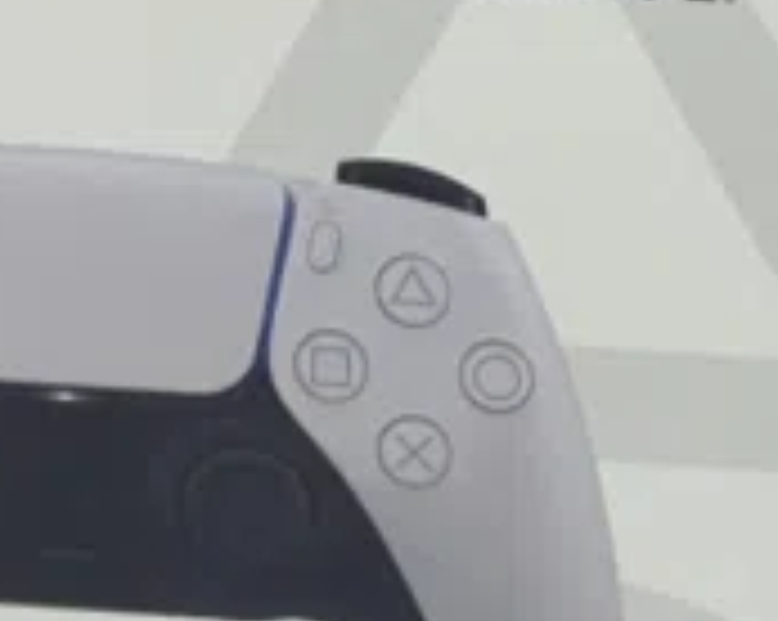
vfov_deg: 5.5
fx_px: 6394
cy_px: -158
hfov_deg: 6.8
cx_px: 1372
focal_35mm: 278
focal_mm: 6.86
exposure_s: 1/106
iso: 64
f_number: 1.78
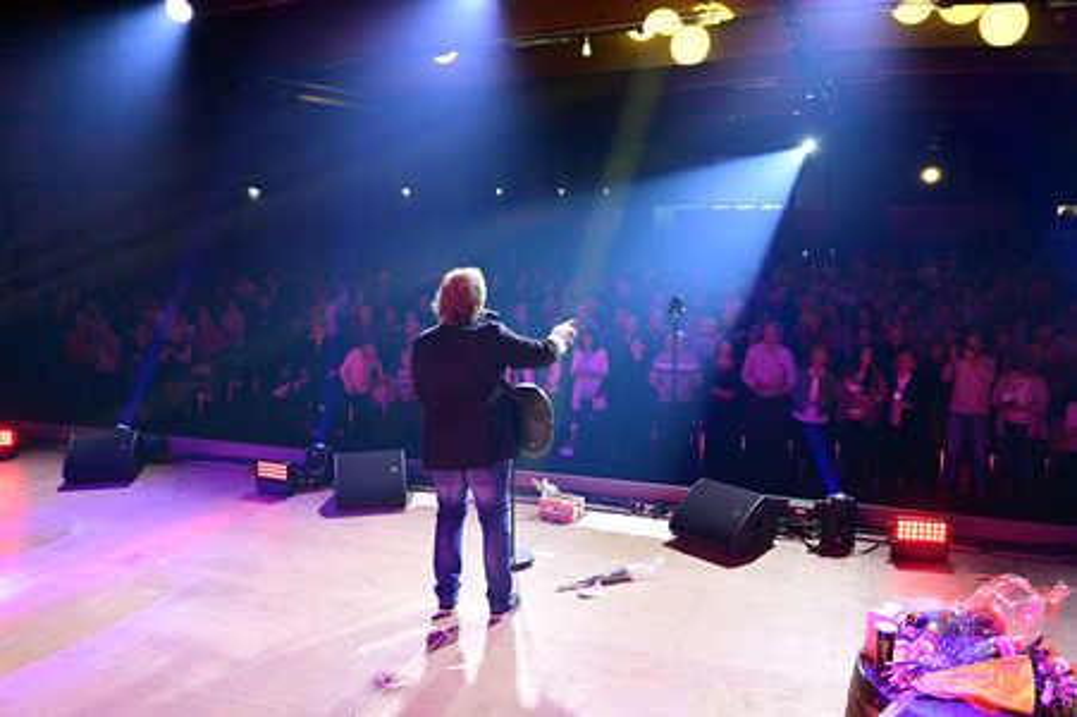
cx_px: 538
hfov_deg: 64.6
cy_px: 358
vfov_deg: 45.6
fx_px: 852
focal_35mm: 28
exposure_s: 1/160
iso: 3200
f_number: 3.5
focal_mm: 28.5
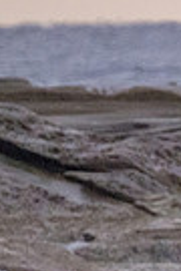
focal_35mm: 3431
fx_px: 25873
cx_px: 551
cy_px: 368
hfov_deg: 0.4
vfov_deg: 0.6
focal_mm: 800
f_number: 11
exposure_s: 1/640
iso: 10000
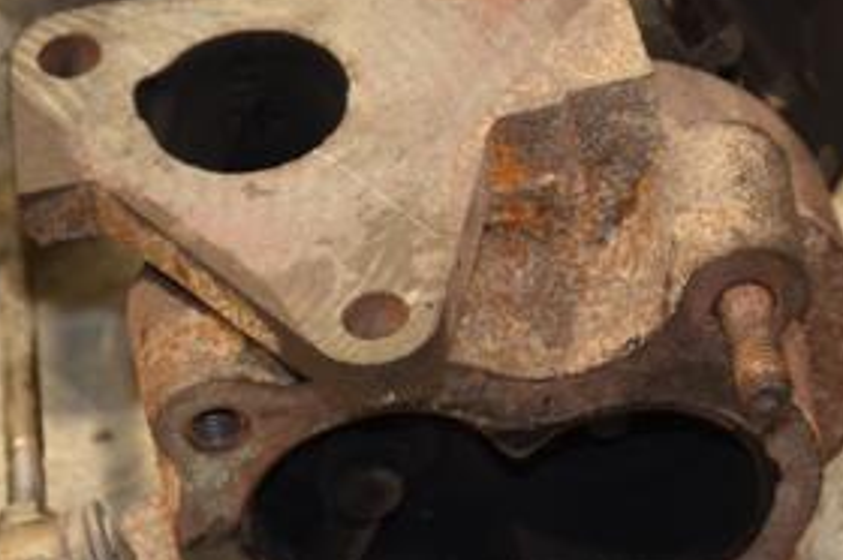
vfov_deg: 4.1
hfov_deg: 6.1
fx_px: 7907
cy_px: 217
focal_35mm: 338
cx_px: 422
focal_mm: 105
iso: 800
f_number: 5.6
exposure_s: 1/100
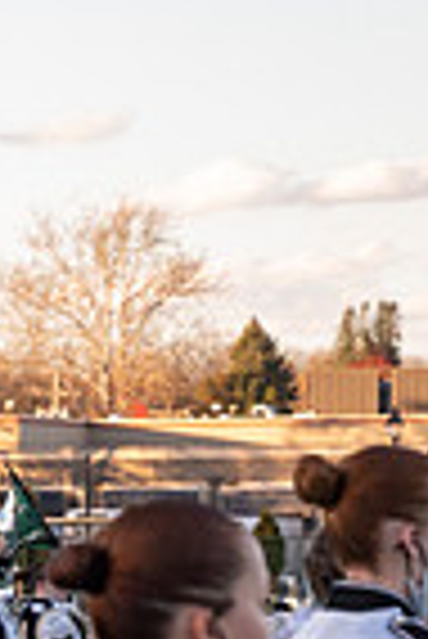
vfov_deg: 7.2
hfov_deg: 4.7
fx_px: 5088
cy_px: 612
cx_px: -590
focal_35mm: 286
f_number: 4
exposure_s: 1/3200
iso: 2000
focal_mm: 70
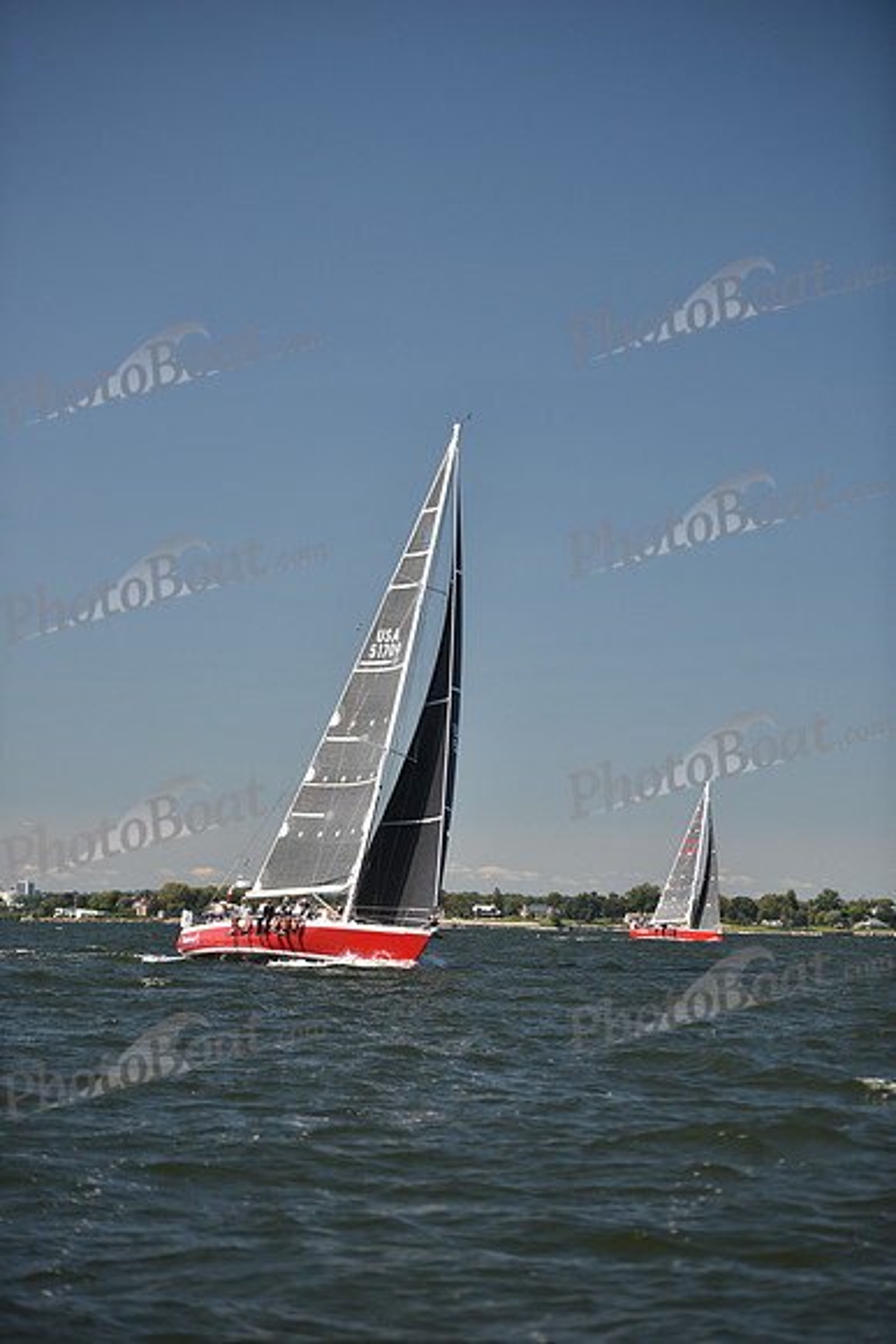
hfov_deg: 13.7
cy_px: 672
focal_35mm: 100
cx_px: 448
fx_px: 3731
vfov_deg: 20.4
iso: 250
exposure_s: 1/1600
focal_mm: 100
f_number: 2.8
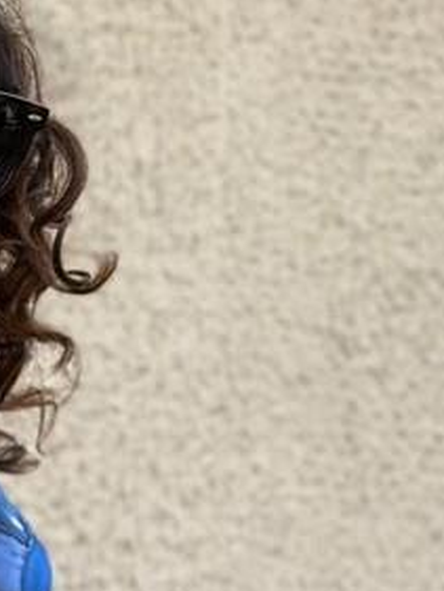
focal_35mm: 171
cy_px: 780
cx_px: -166
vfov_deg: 11.2
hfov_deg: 8.5
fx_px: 2922
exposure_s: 1/157
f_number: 1.78
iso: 64
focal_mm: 6.86
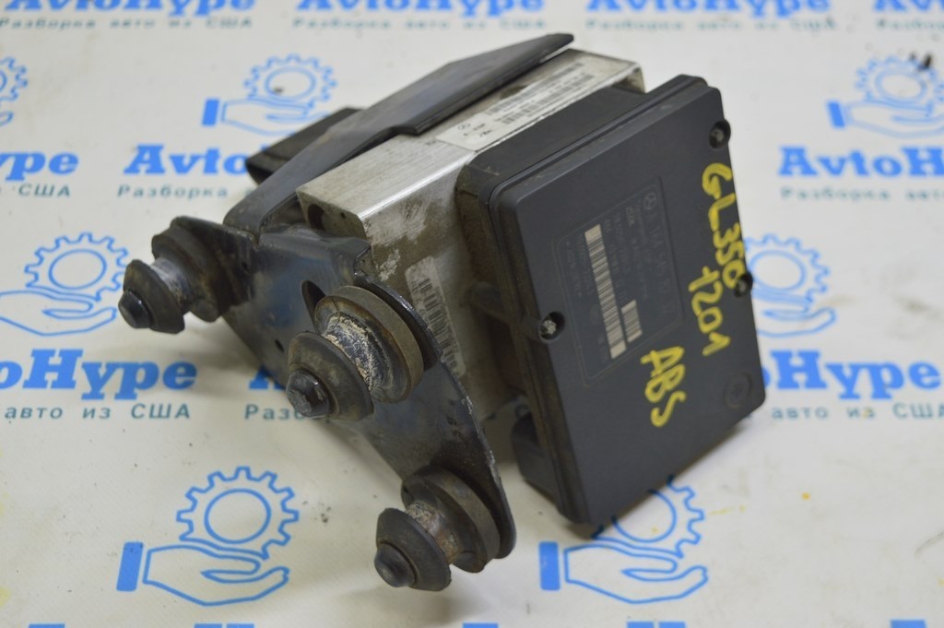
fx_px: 1415
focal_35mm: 54
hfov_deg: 36.9
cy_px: 314
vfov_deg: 25.0
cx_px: 472
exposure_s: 1/25
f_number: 5.6
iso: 400
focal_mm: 36
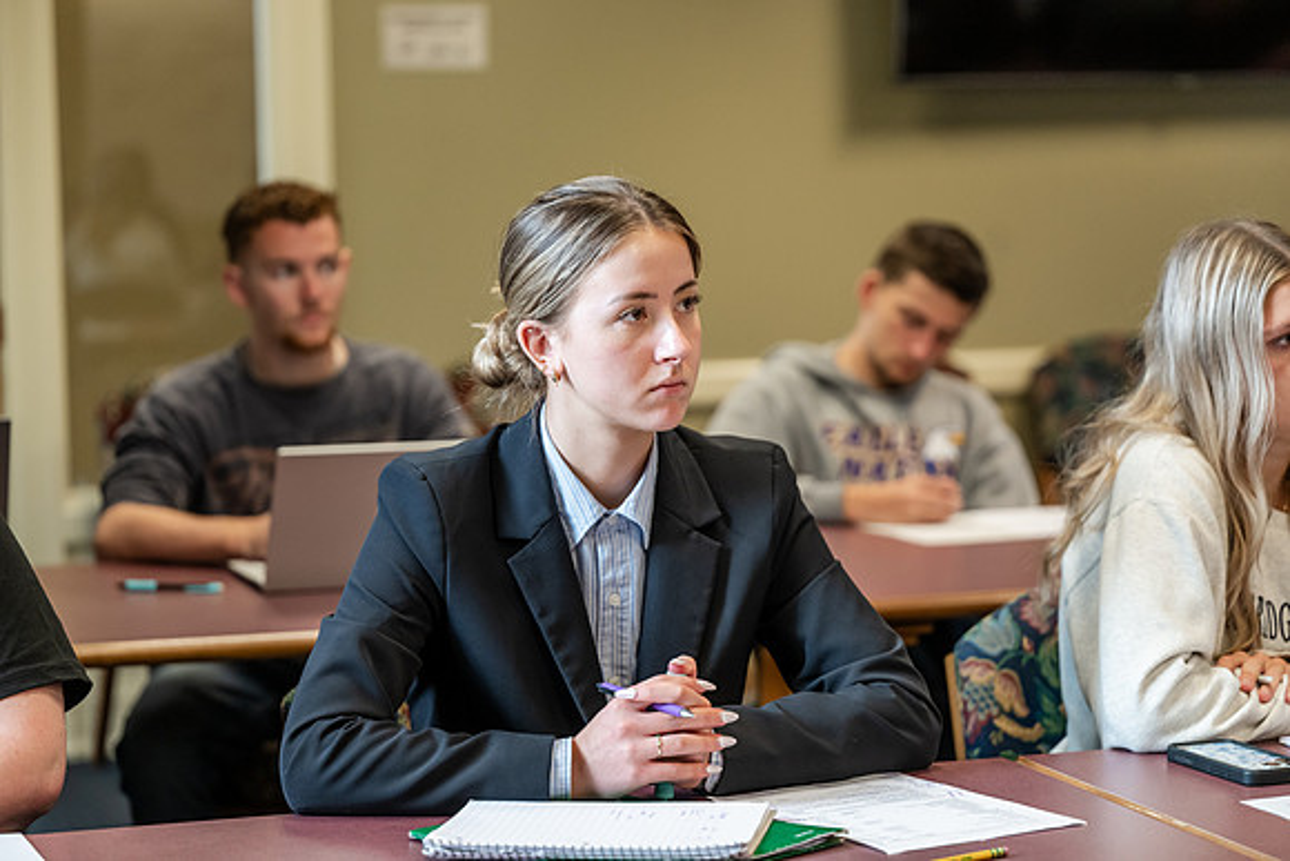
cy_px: 430
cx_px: 645
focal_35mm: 91
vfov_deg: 15.0
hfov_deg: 22.4
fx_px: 3261
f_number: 2.8
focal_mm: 91
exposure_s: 1/200
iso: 1250
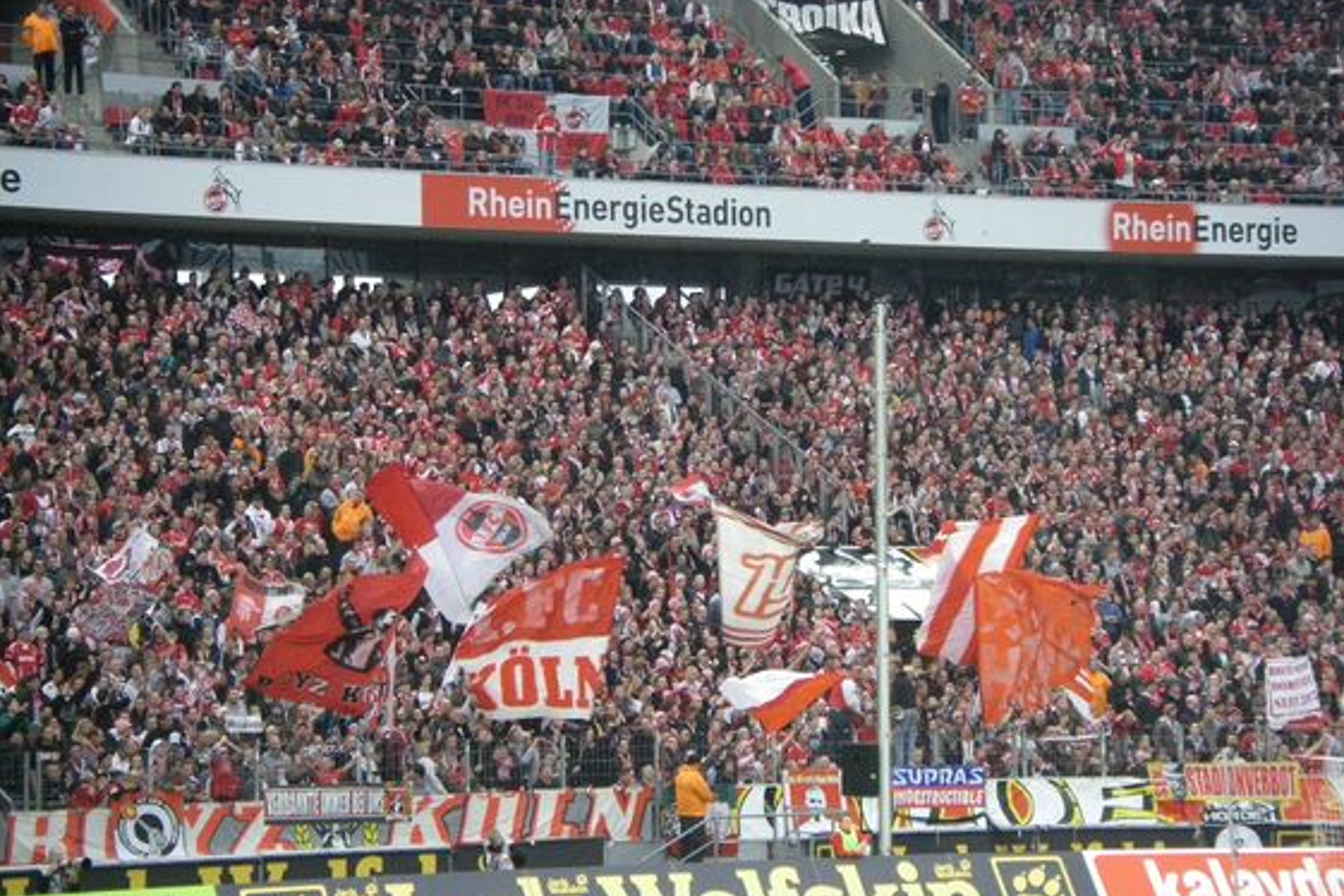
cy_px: 480
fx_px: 5002
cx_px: 674
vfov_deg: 10.2
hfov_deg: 15.3
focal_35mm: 134
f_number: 4.2
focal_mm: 21.1
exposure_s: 1/100
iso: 640
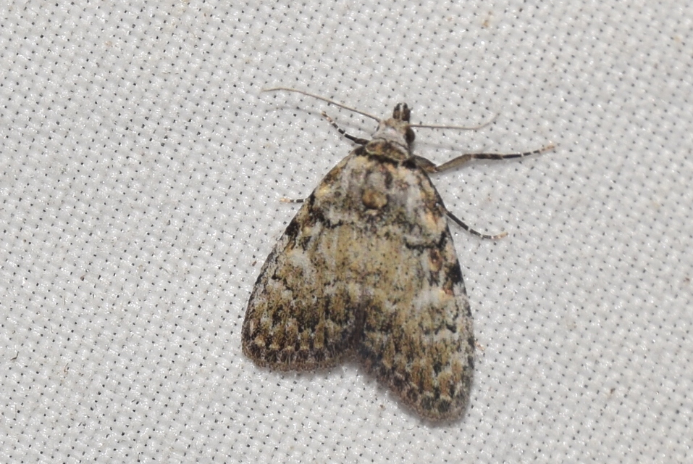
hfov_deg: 9.8
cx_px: 346
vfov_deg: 6.6
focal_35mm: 210
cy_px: 232
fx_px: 4046
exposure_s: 1/160
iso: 100
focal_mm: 140
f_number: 13
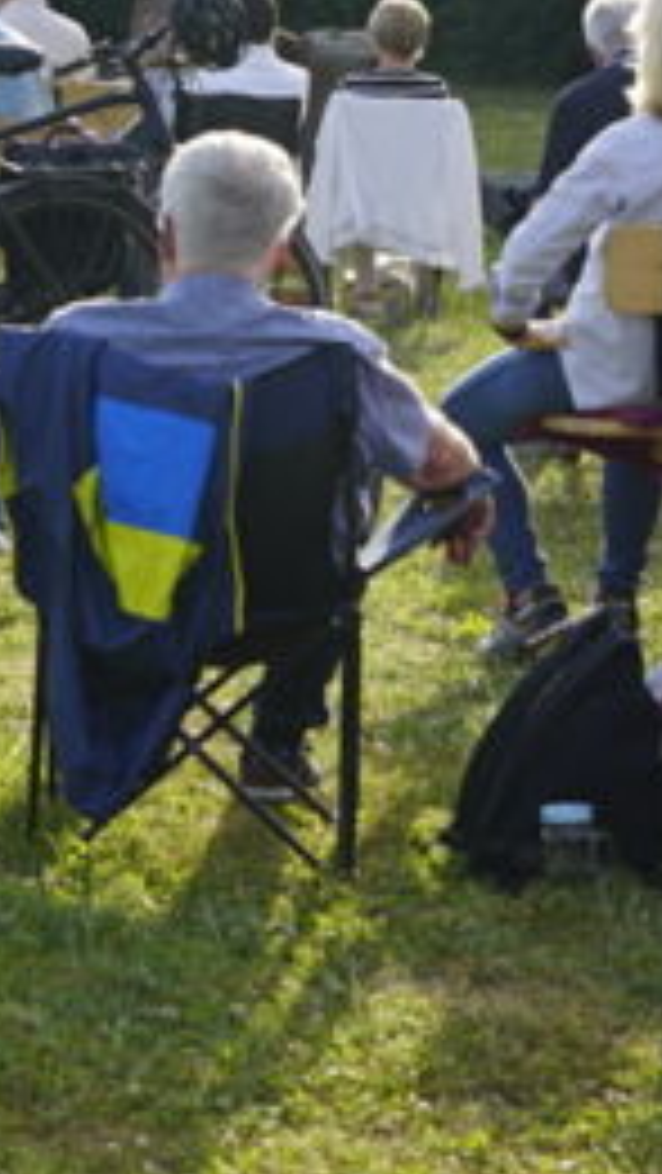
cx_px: -104
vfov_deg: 11.9
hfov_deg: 6.7
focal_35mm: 180
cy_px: 49
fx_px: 5612
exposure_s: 1/125
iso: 100
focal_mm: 50
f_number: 8
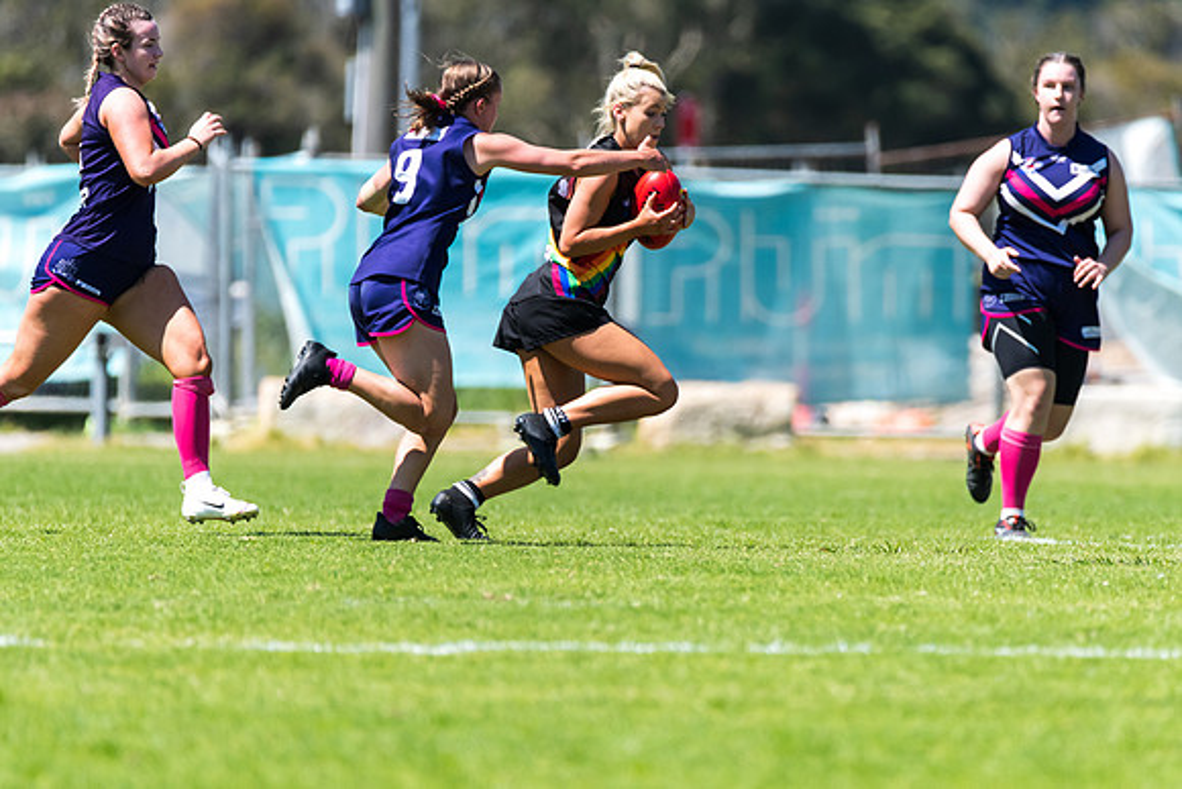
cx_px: 682
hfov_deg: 2.9
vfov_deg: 2.0
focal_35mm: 702
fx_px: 23038
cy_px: 461
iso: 800
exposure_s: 1/2500
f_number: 6.3
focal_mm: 600
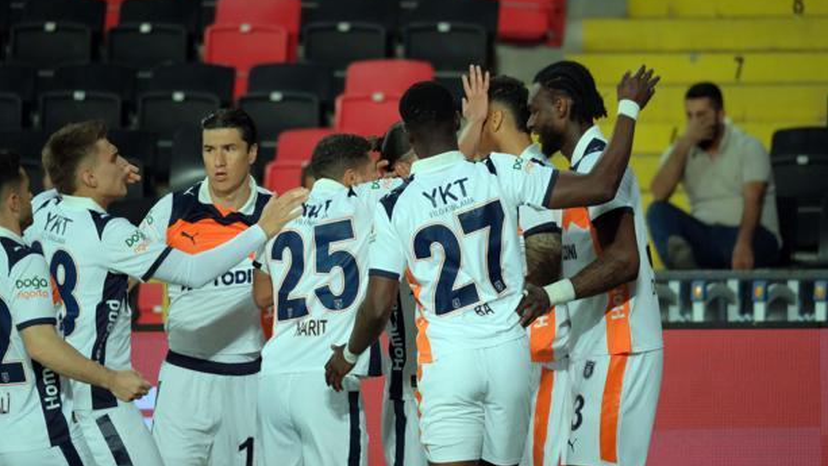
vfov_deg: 2.5
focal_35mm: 492
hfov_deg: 4.4
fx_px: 10803
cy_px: 193
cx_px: 414
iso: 3200
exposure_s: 1/800
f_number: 5.2
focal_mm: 312
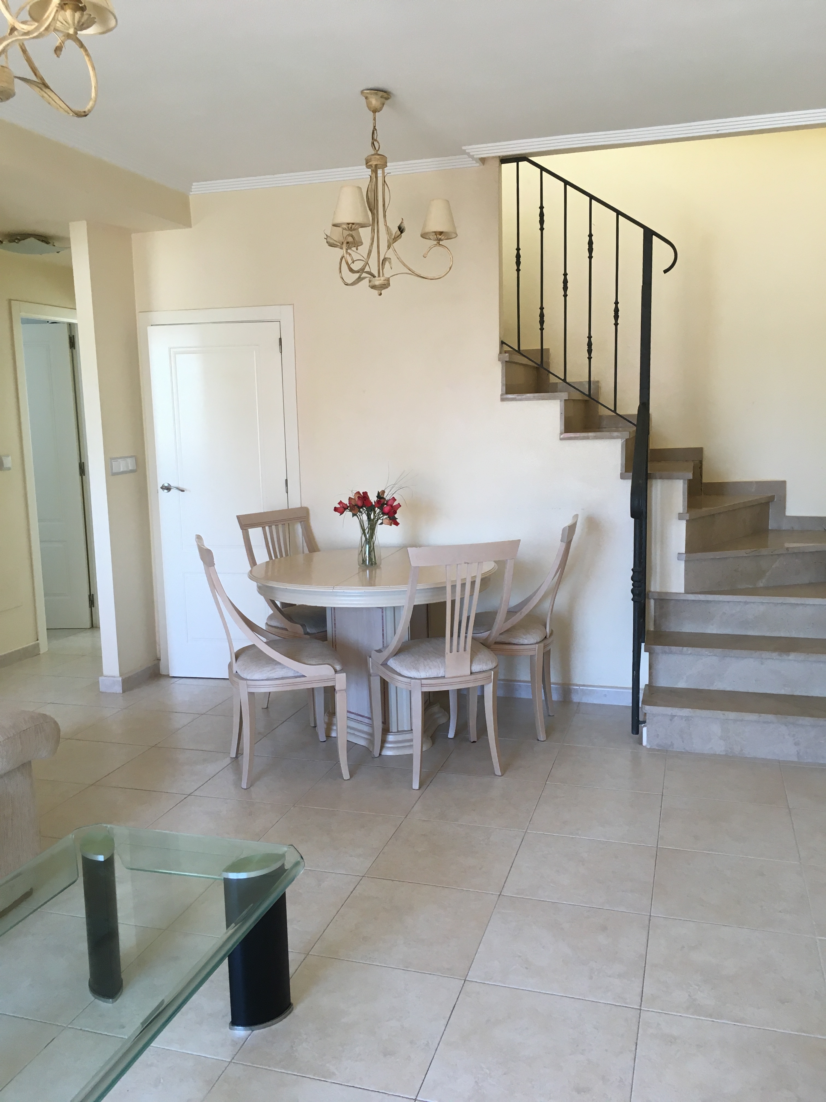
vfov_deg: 61.7
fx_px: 923
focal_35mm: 29
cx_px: 413
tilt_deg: -7.5
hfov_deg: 48.2
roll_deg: -0.4
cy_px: 551
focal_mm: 4.15
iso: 40
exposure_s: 1/33
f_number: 2.2
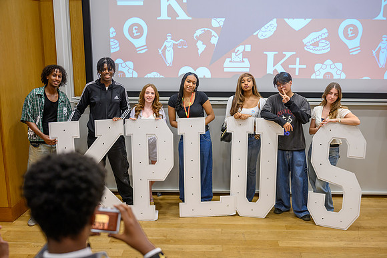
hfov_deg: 49.4
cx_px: 194
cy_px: 129
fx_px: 421
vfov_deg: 34.1
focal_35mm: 39
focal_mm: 39
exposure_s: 1/250
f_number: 2.2
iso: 1800
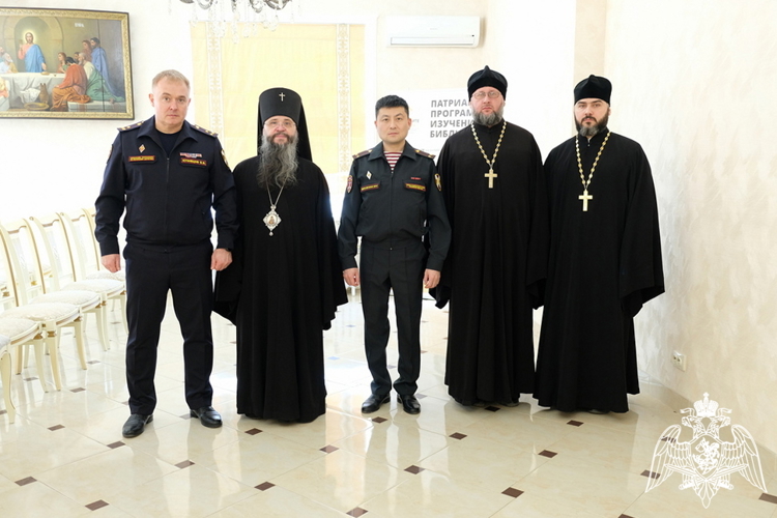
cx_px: 388
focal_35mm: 31
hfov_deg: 60.3
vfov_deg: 42.3
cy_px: 259
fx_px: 669
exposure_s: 1/38
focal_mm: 20.5
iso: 800
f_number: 3.2
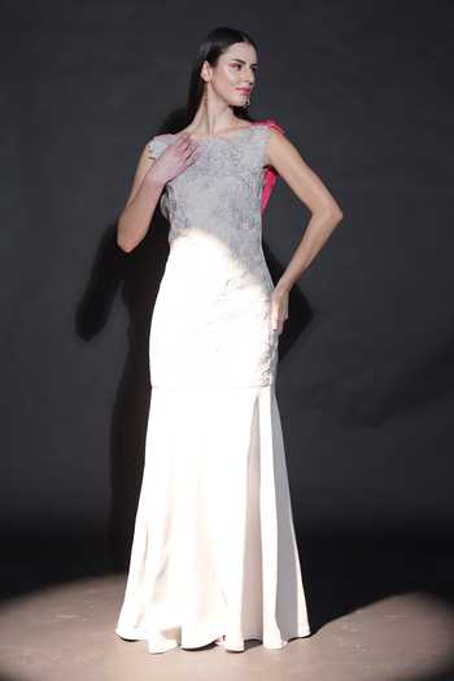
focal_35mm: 66
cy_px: 340
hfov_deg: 20.6
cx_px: 227
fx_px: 1248
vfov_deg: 30.5
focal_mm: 66
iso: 640
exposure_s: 1/160
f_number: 2.8
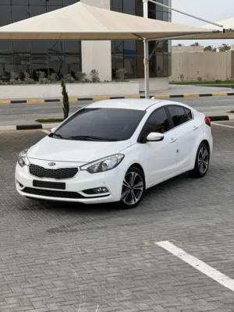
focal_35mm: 77
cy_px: 156
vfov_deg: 25.3
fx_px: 694
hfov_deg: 19.1
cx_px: 117
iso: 32
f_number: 2.8
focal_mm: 9
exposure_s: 1/121
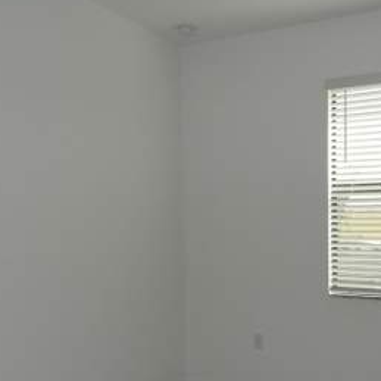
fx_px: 511
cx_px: 225
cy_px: 247
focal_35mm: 41
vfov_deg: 40.5
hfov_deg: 40.8
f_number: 3.1
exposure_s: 1/160
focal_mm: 4.5
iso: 80
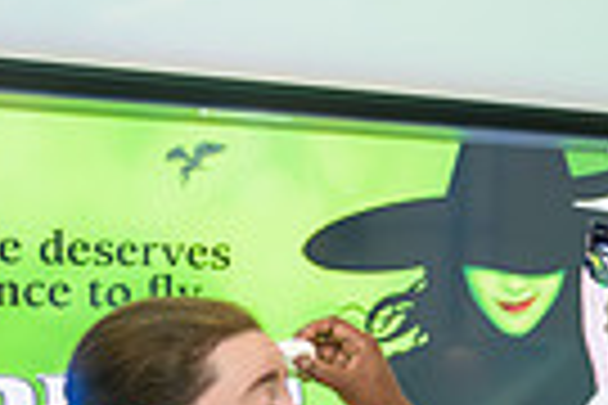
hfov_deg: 16.6
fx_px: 1739
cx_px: 1094
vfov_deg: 13.1
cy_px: 403
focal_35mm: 103
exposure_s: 1/125
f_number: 3.2
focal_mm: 24
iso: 400
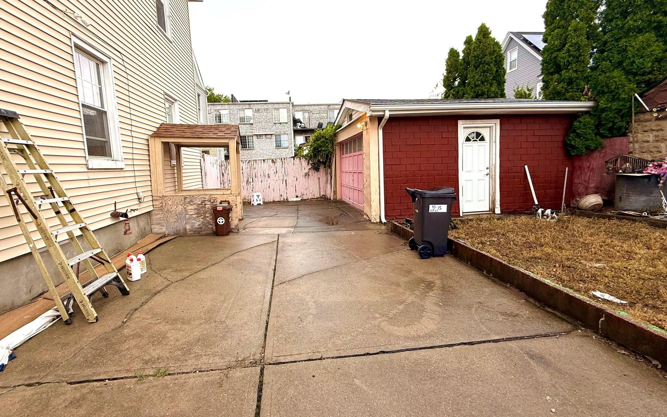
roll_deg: +2.1
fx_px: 291
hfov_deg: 97.8
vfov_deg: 71.2
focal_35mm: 16
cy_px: 196
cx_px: 318
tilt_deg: -5.0
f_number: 2.2
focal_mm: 2.22
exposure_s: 1/99
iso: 100
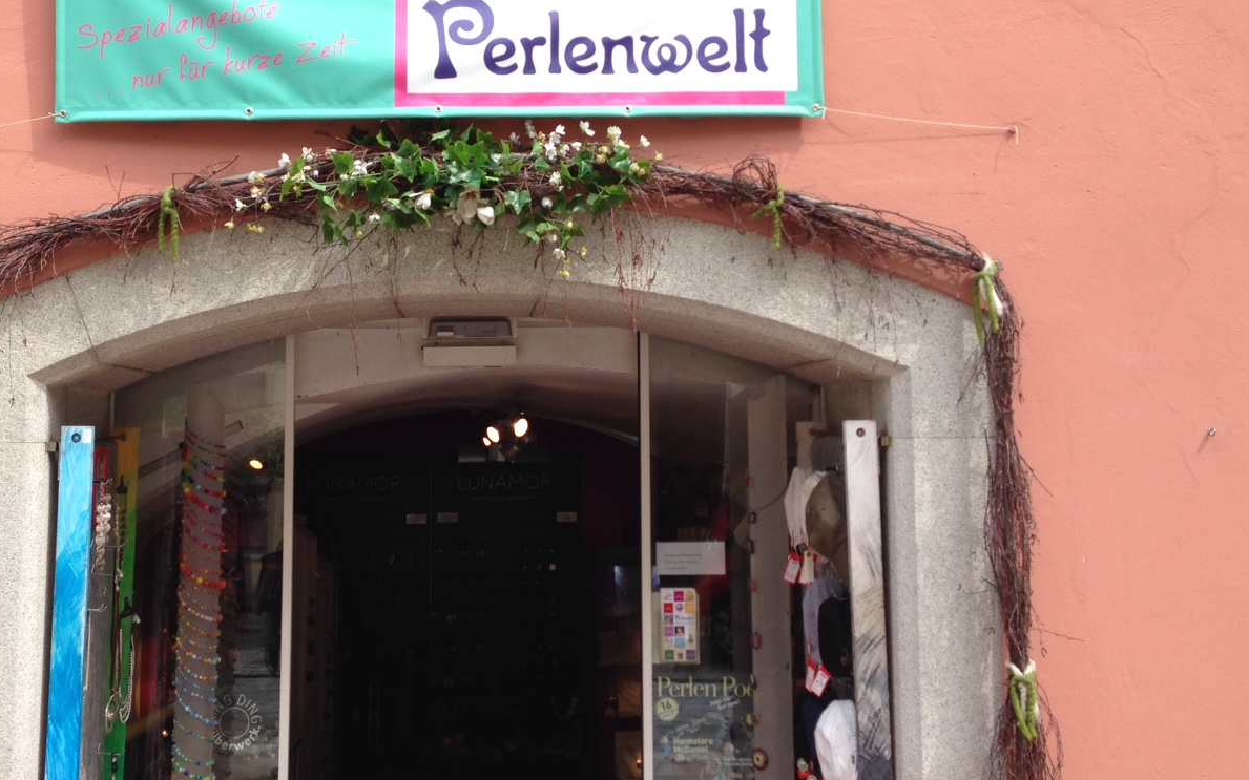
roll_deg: +1.1
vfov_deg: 26.8
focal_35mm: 48
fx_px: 1634
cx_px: 460
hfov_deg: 41.5
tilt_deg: +5.9
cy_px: 305
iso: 50
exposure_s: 1/583
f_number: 2.4
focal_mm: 4.12
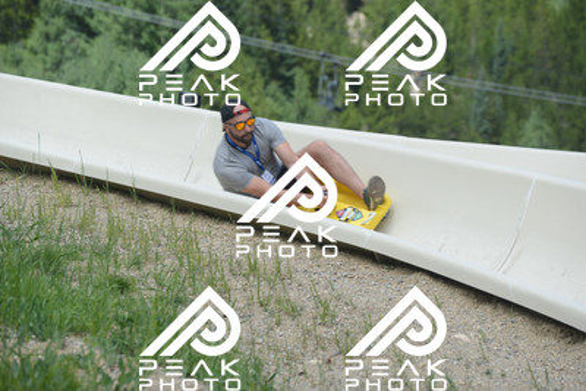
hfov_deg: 10.5
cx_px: 293
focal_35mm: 195
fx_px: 3175
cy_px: 196
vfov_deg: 7.0
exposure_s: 1/640
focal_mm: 195
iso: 400
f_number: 6.3
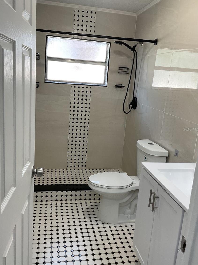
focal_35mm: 31
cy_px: 129
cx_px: 94
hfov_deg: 45.4
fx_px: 236
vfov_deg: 58.3
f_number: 1.8
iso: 40
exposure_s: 1/120
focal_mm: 3
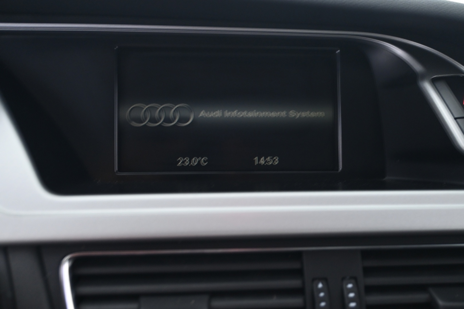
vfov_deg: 39.1
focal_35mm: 34
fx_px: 435
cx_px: 232
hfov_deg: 56.1
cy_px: 154
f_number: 4.5
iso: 1000
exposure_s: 1/2.5
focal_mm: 22.5
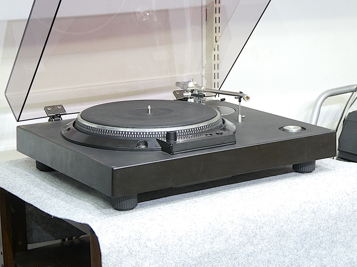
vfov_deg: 17.6
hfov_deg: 23.3
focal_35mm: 84
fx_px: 866
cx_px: 178
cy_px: 134
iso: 200
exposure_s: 1/3.2
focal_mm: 15
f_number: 4.8
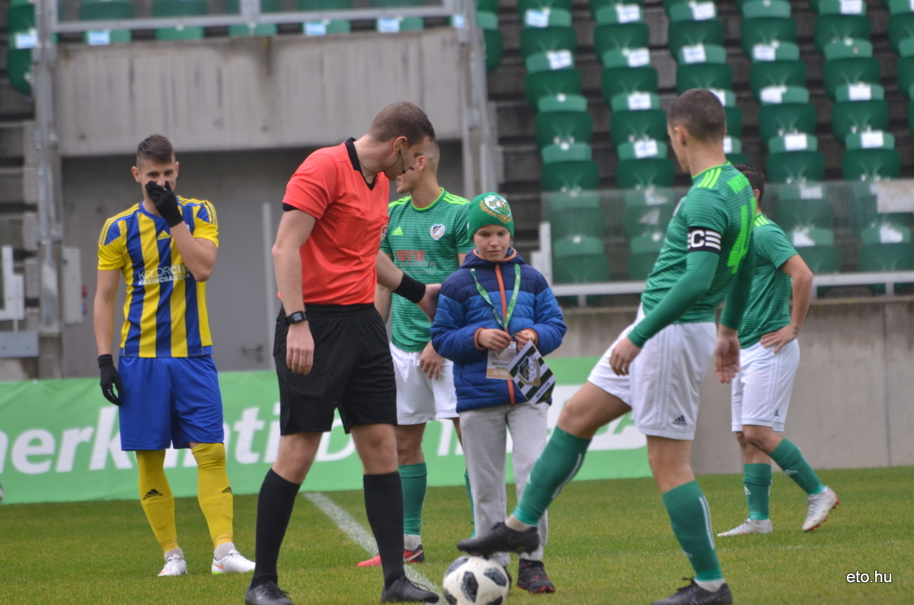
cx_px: 457
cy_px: 302
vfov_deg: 3.0
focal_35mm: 450
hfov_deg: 4.6
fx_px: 11402
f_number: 5.6
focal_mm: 300
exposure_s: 1/160
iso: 320
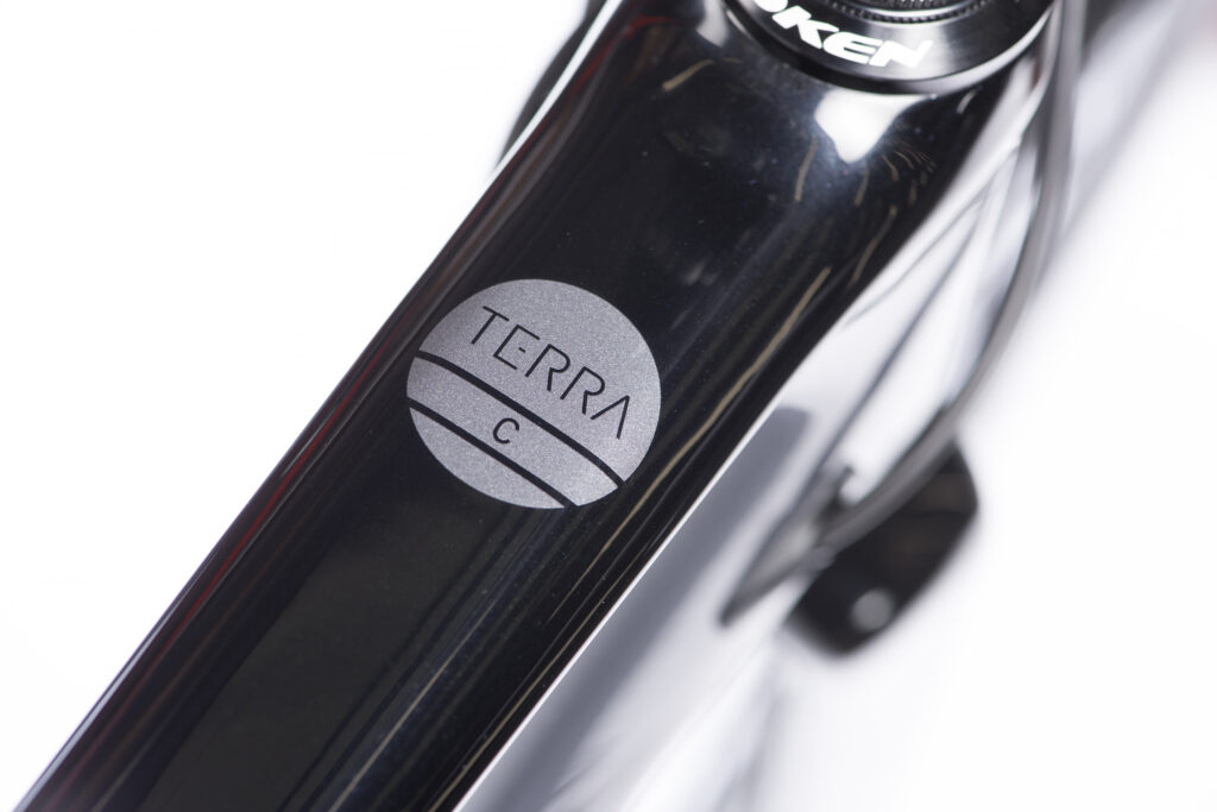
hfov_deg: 19.5
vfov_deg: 13.0
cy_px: 406
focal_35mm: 105
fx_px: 3550
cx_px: 608
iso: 100
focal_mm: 105
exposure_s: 1/125
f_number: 7.1
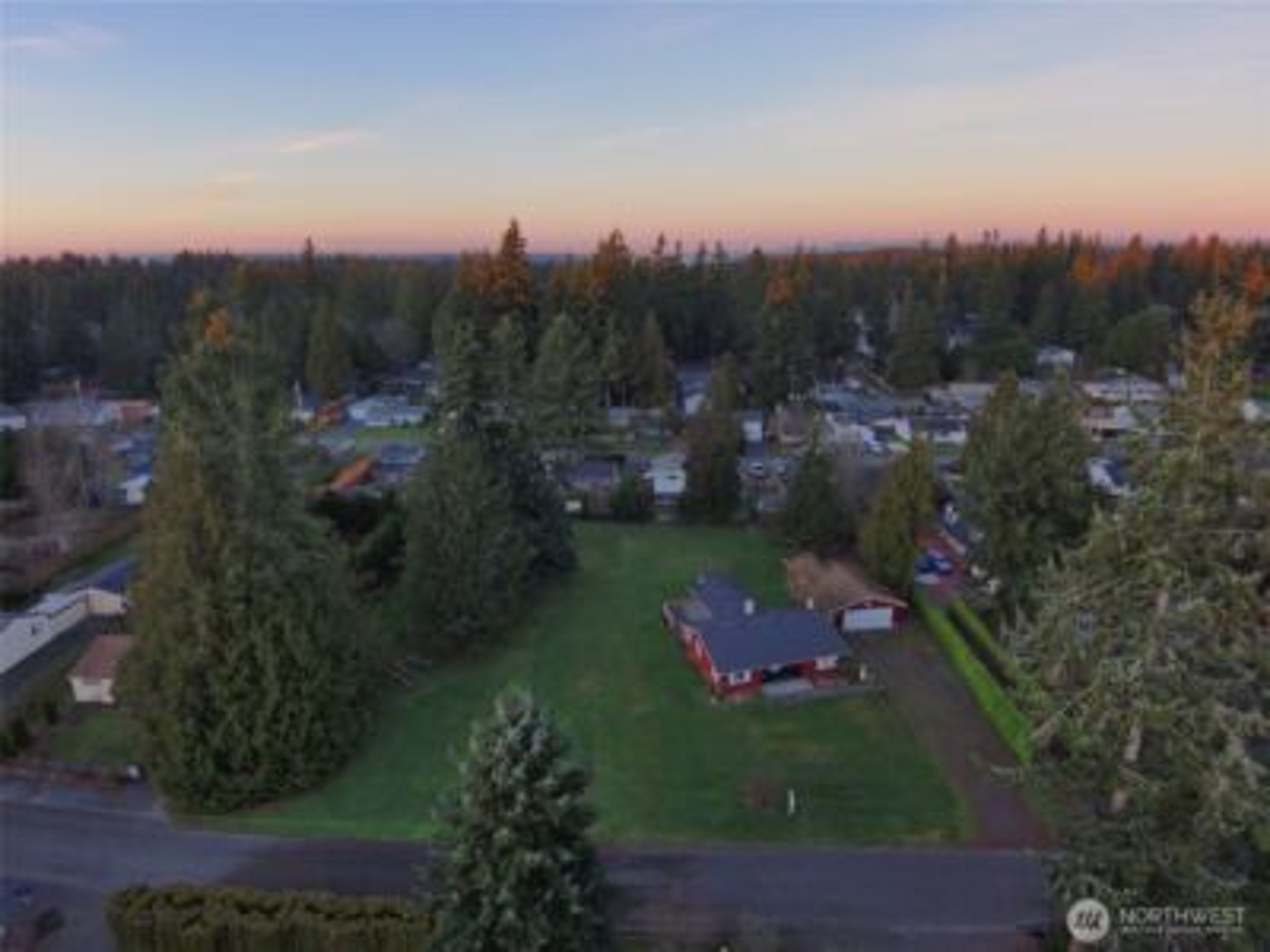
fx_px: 770
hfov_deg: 79.0
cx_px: 635
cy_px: 476
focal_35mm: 21
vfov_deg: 63.4
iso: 195
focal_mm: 3.7
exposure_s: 1/120
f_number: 2.8
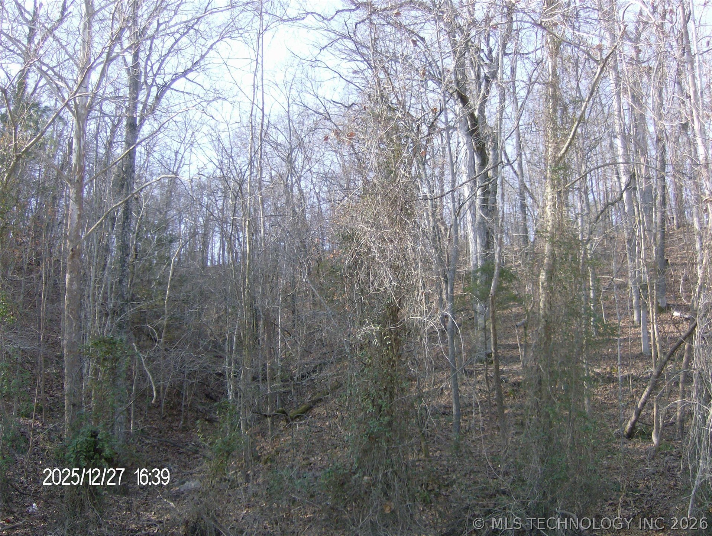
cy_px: 268
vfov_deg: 39.7
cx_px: 356
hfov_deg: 51.3
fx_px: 741
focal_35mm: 36
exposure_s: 1/347
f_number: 2.8
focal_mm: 6
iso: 100
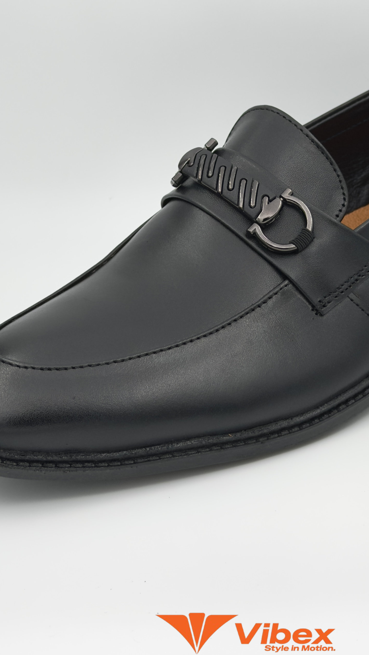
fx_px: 1444
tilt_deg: -22.5
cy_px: 222
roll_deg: +0.6
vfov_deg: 25.5
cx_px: 239
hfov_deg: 14.5
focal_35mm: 83
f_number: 1.78
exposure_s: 1/1330
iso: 64
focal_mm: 6.76
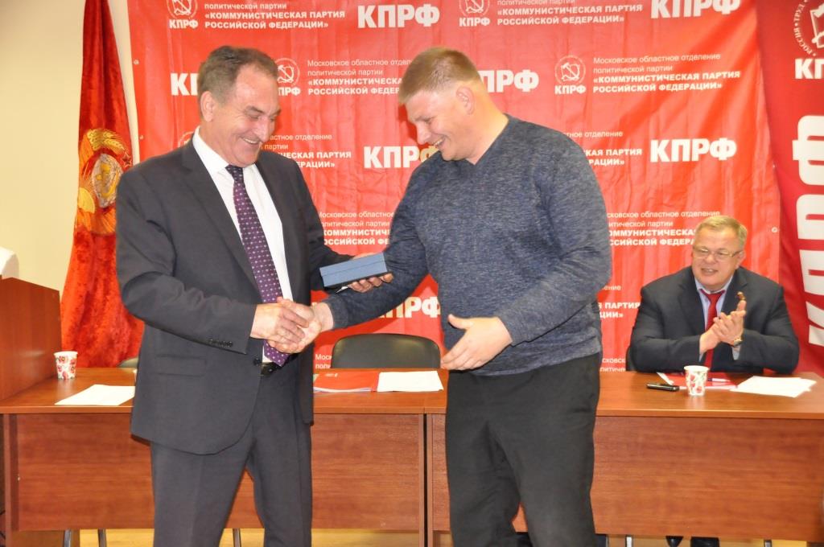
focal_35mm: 48
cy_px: 274
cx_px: 412
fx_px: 1097
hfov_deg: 41.2
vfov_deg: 28.0
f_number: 5.6
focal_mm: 32
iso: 3200
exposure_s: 1/60
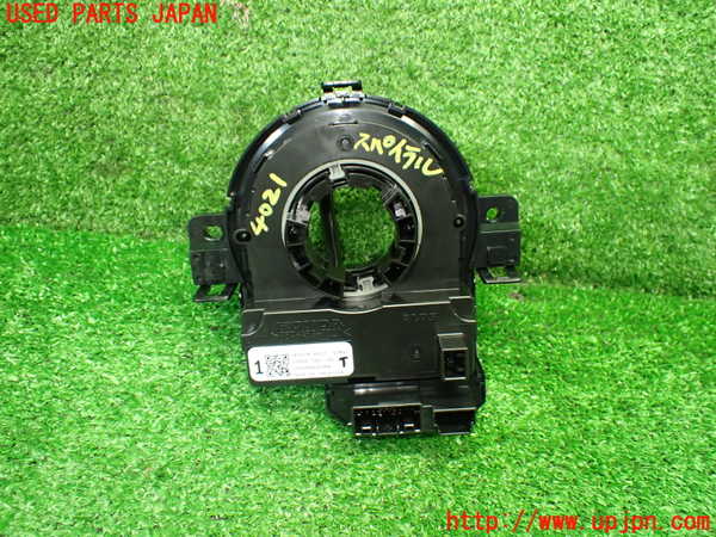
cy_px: 268
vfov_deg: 46.8
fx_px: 621
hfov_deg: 60.0
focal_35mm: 30
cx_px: 358
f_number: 2.3
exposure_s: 1/80
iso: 800
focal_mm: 5.4
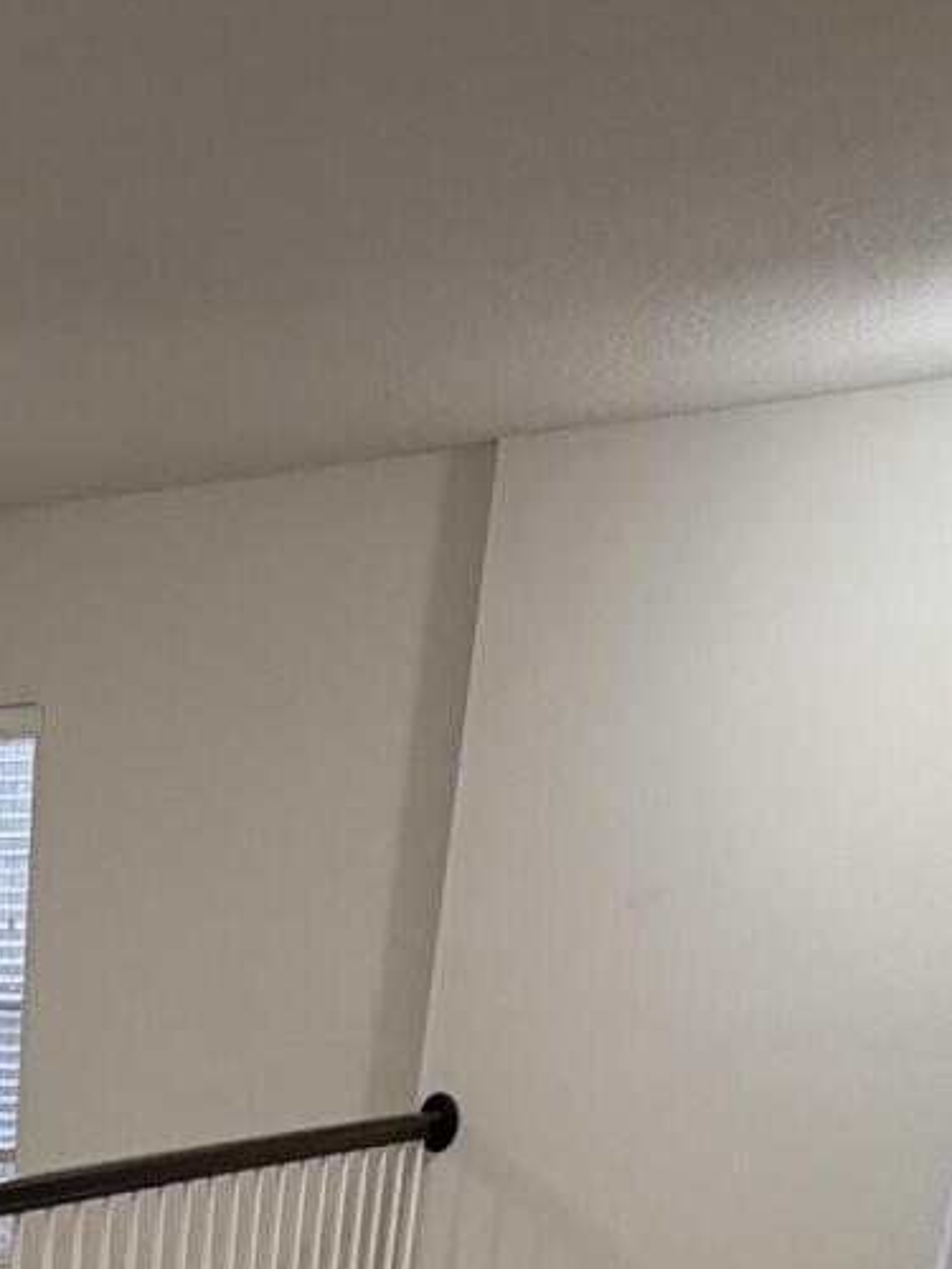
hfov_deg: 23.5
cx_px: -228
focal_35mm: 56
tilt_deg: -22.3
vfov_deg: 26.9
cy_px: 1782
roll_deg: -0.2
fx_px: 2053
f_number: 2.2
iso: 200
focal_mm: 2.22
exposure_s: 1/60
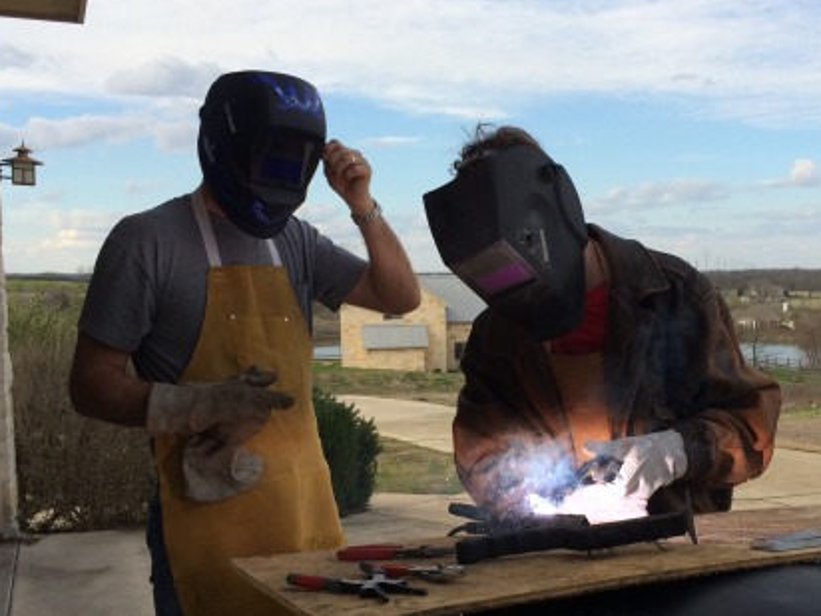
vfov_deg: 32.0
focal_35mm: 45
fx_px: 1067
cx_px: 556
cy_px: 385
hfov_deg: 41.5
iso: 32
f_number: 2.2
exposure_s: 1/1080
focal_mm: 4.15
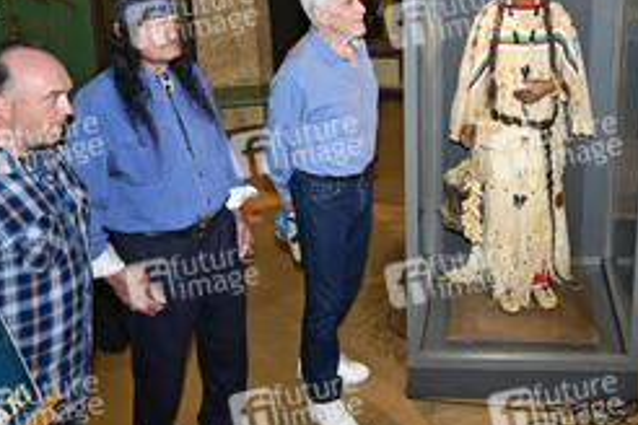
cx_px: 486
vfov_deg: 29.8
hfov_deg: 43.0
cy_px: 83
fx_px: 780
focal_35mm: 44
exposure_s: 1/200
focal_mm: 24
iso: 6400
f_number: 4
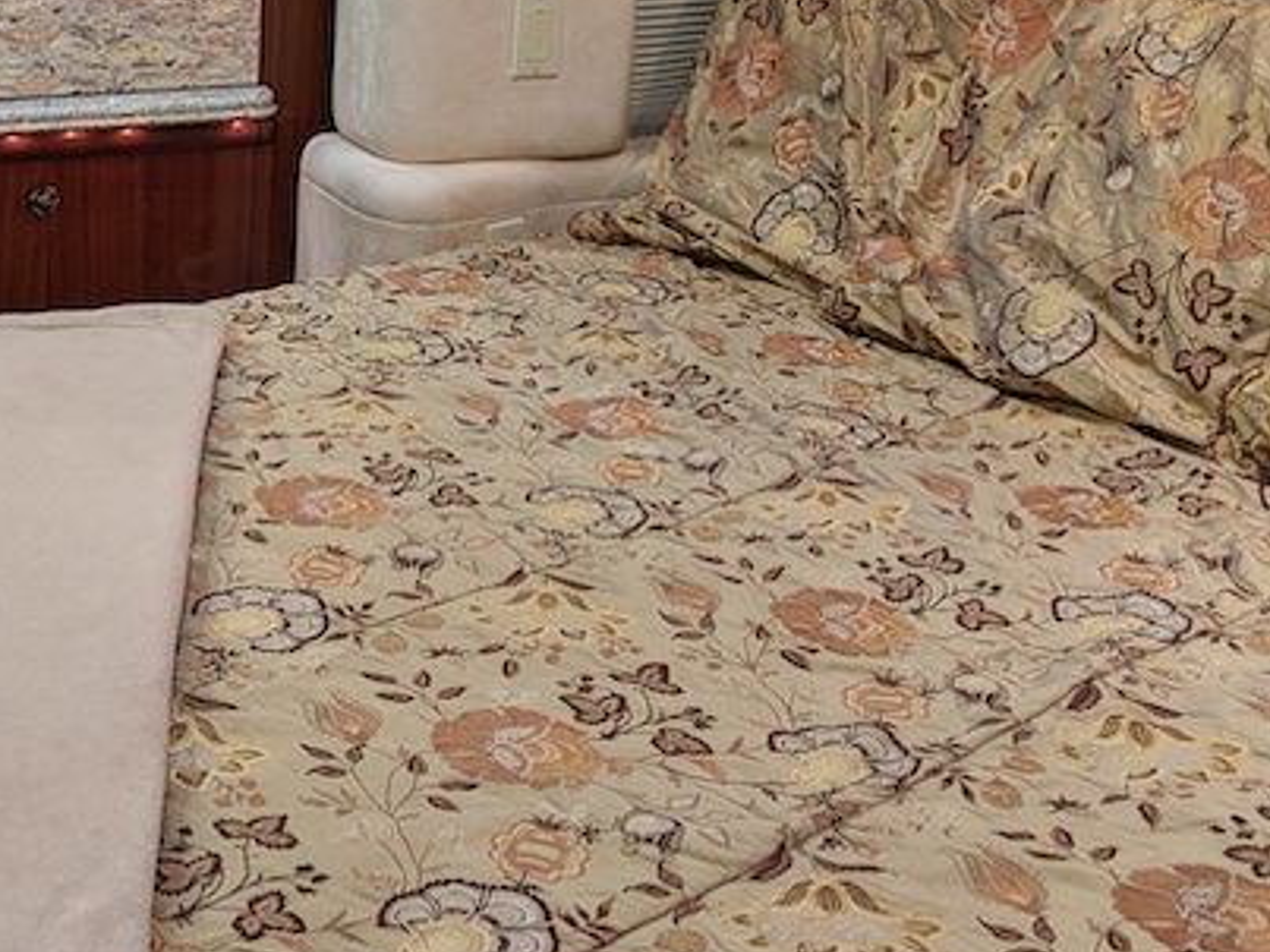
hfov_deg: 28.8
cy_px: -98
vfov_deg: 20.8
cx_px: 429
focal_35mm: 67
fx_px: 2457
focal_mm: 4.44
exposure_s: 1/60
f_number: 1.8
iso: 160
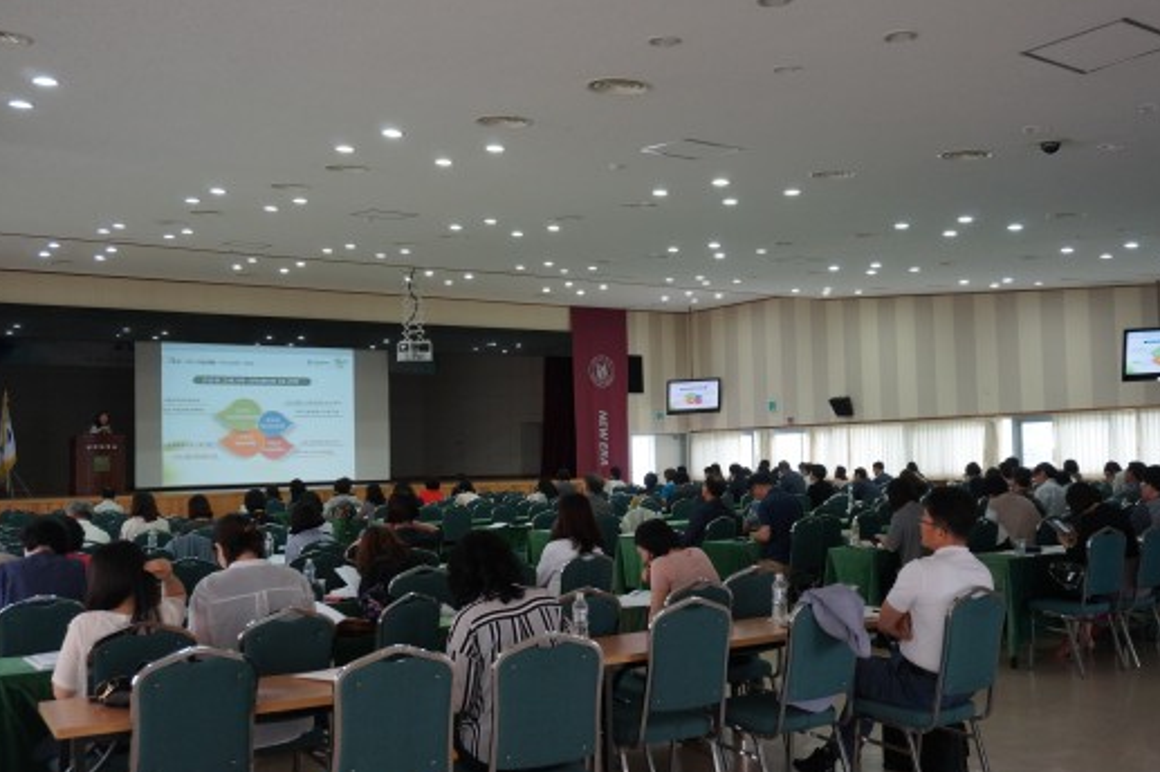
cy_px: 392
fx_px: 1178
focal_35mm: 37
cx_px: 622
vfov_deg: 36.3
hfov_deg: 52.4
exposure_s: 1/160
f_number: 4
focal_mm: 21
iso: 640
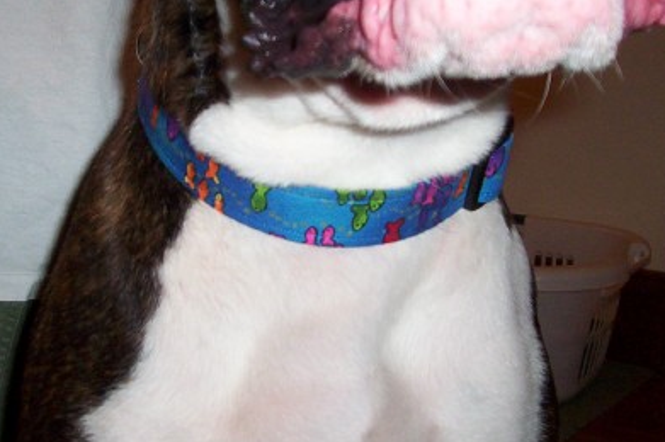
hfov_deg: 44.5
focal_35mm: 44
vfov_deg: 30.5
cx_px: 337
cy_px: 223
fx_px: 812
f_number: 2.73
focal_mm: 5.77
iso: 140
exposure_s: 1/60
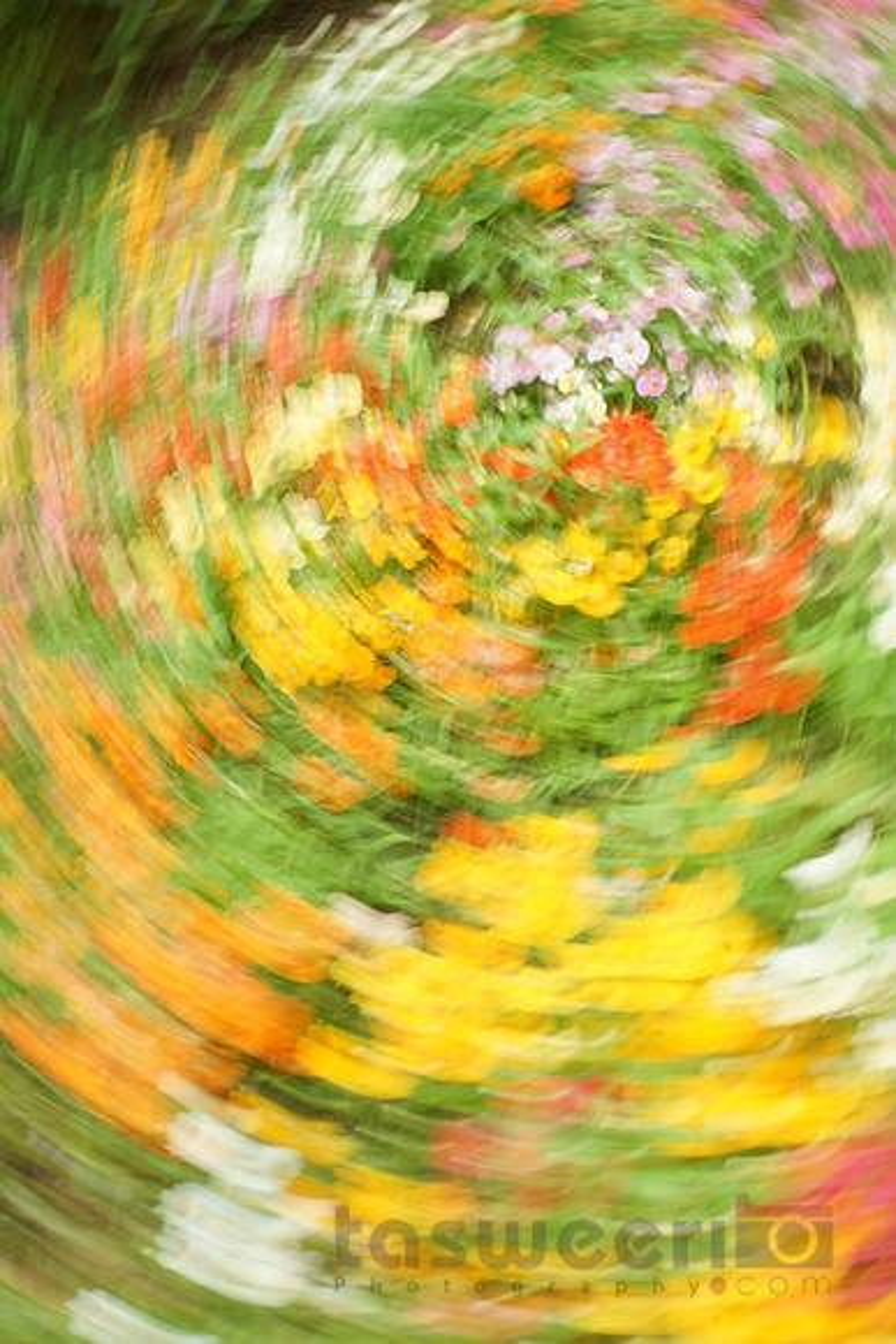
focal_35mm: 39
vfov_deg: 49.5
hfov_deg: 34.2
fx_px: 1455
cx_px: 448
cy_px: 672
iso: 100
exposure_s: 1/4
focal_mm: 26
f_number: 22
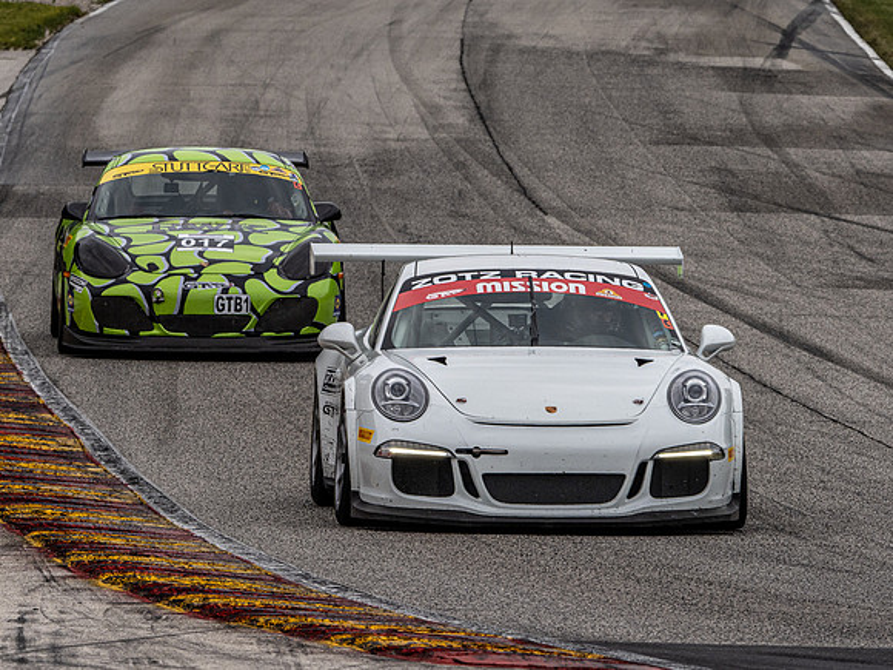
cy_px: 335
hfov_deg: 3.3
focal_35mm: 601
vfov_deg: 2.5
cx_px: 446
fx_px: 15504
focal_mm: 300
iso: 400
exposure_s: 1/400
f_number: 13
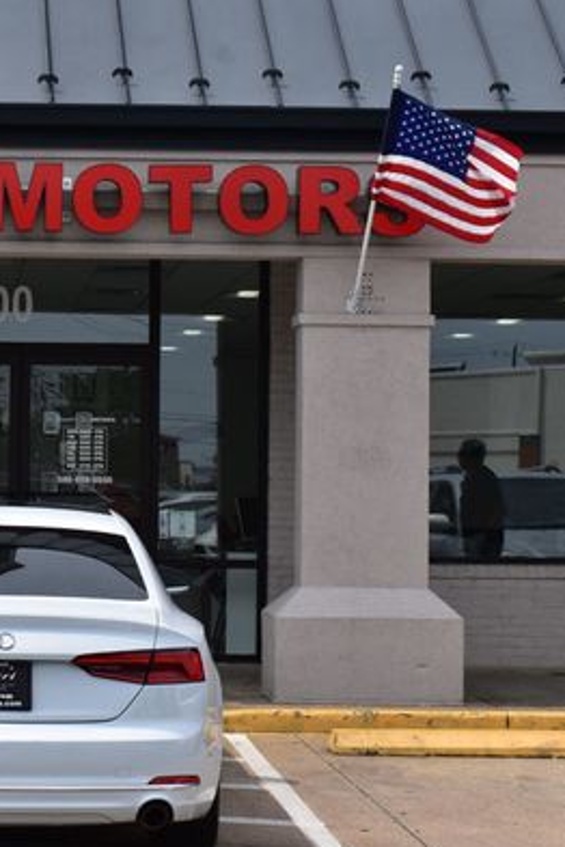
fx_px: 1954
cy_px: 457
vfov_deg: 24.5
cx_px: -6
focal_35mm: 83
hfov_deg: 16.1
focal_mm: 34
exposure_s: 1/500
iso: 250
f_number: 11
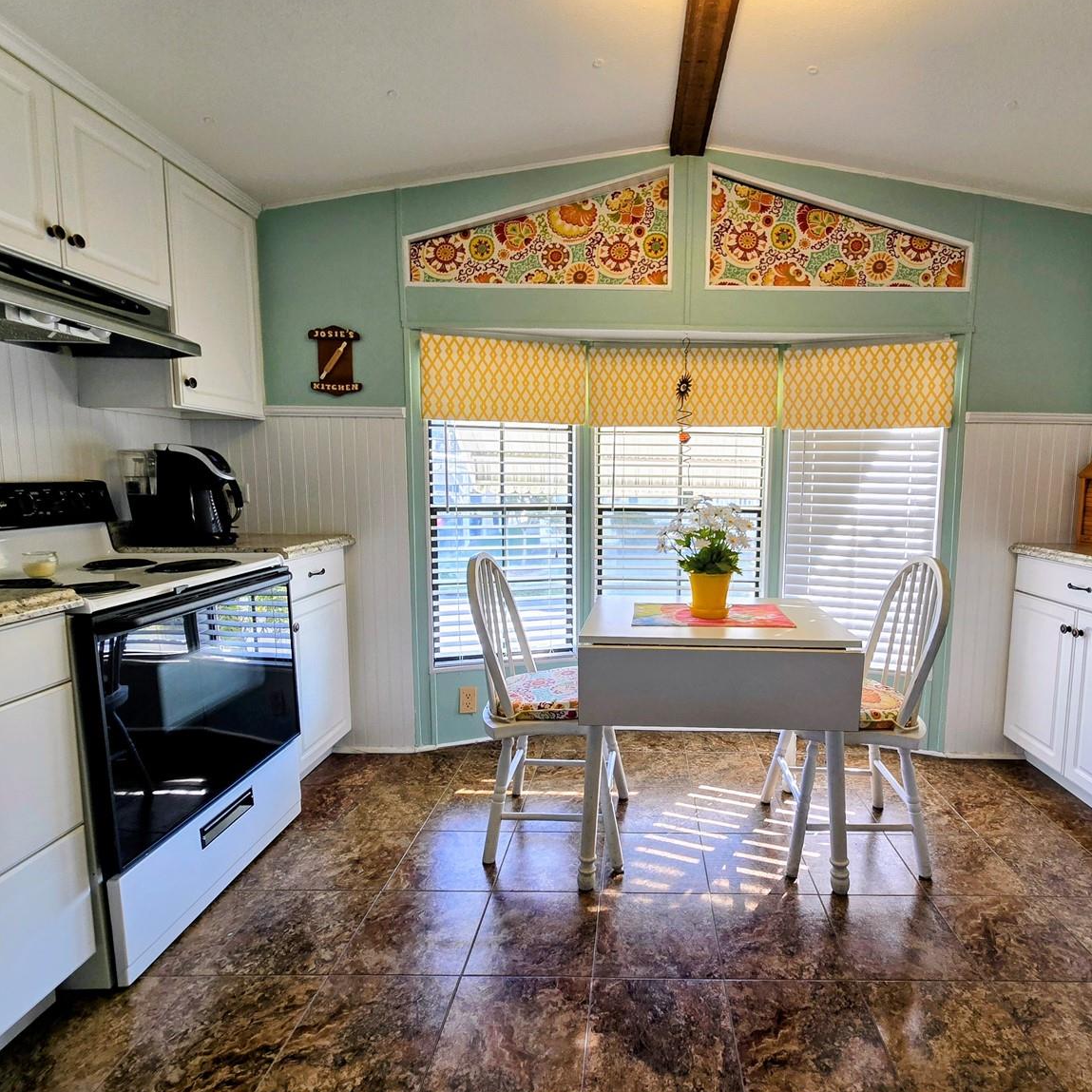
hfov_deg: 86.7
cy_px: 546
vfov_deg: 87.4
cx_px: 638
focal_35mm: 16
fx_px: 571
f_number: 2.2
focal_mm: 2.2
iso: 50
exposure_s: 1/60
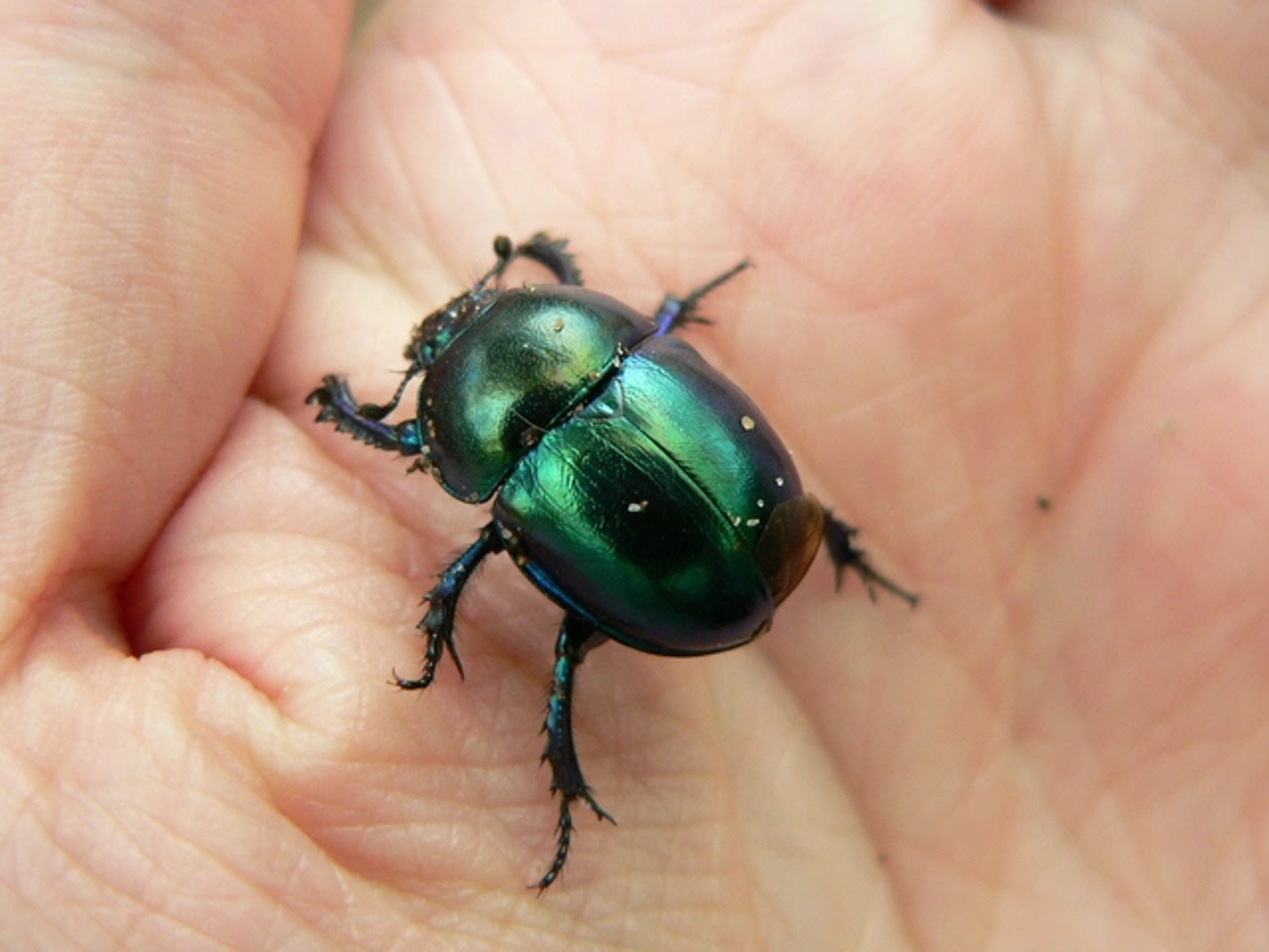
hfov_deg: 29.8
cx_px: 634
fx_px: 2383
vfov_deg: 22.6
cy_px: 476
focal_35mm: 65
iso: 200
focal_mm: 10.7
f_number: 2.8
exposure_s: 1/60
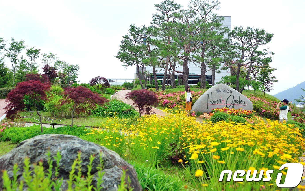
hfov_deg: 55.3
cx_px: 151
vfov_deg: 36.3
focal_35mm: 35
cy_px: 89
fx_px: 291
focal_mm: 34
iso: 200
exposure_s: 1/1250
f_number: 3.5
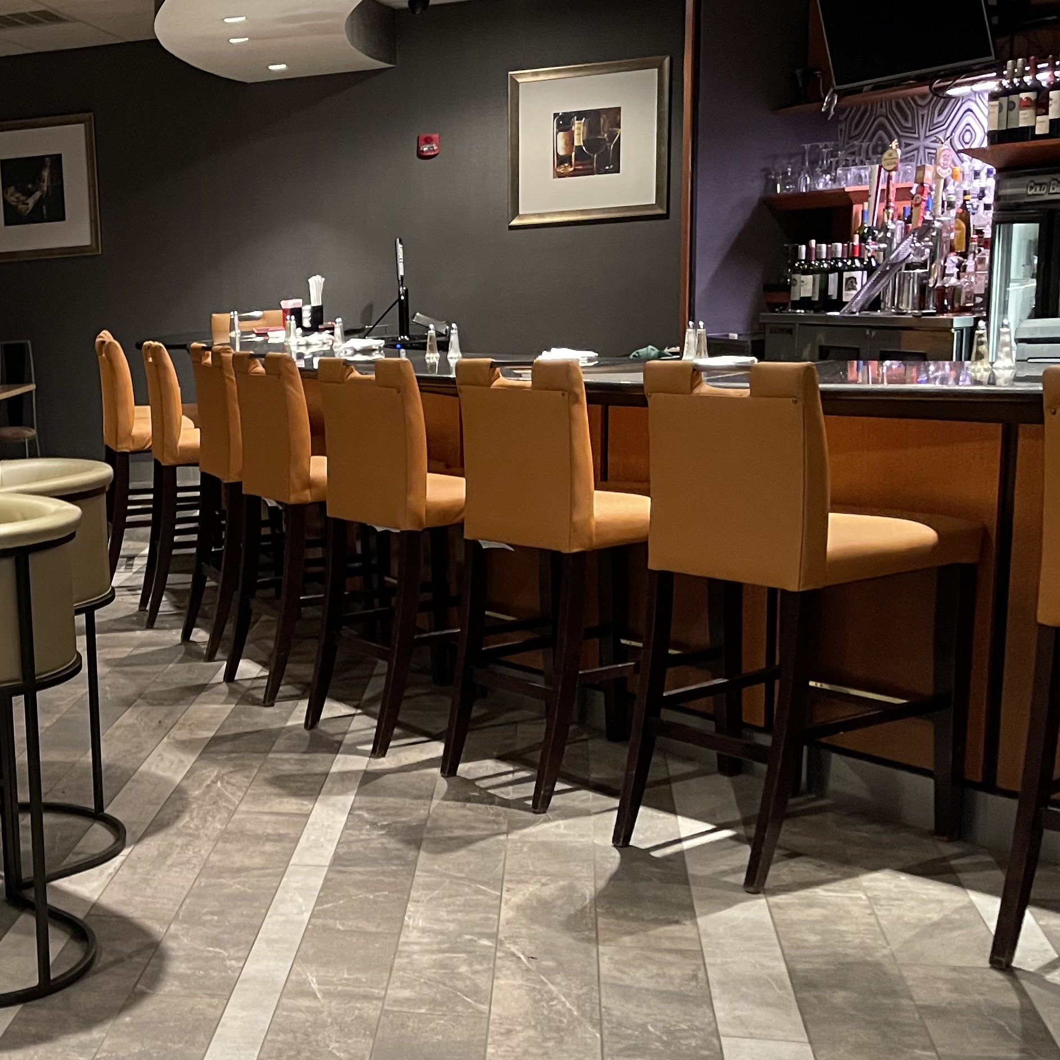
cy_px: 624
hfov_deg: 31.9
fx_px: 1698
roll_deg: +3.5
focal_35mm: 49
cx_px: -8
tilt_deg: -13.3
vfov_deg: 34.6
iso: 640
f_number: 1.6
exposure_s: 1/30
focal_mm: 5.1
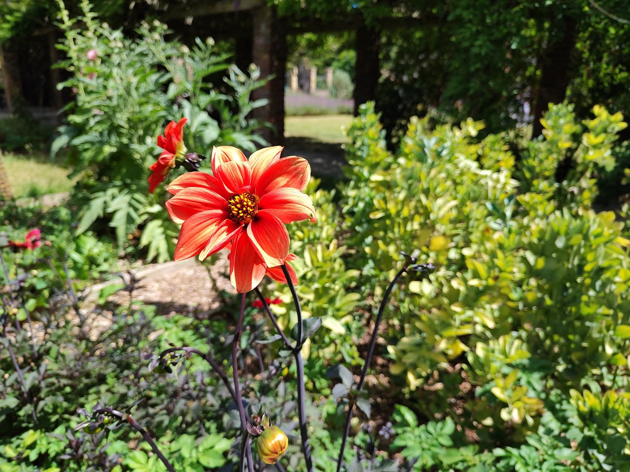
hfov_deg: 73.9
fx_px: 419
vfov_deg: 58.9
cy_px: 236
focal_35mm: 23
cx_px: 315
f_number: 1.88
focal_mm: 5.59
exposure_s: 1/365
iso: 50
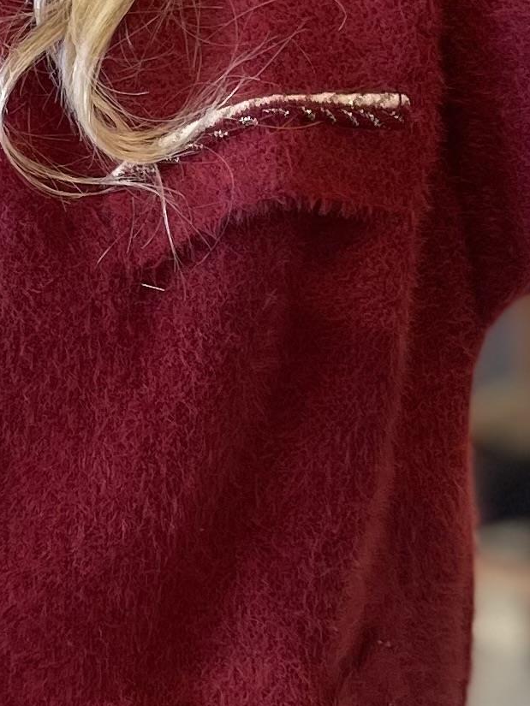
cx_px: 86
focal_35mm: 127
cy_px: 341
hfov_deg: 11.6
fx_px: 2592
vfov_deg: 15.5
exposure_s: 1/100
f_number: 1.6
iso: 80
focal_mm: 5.1
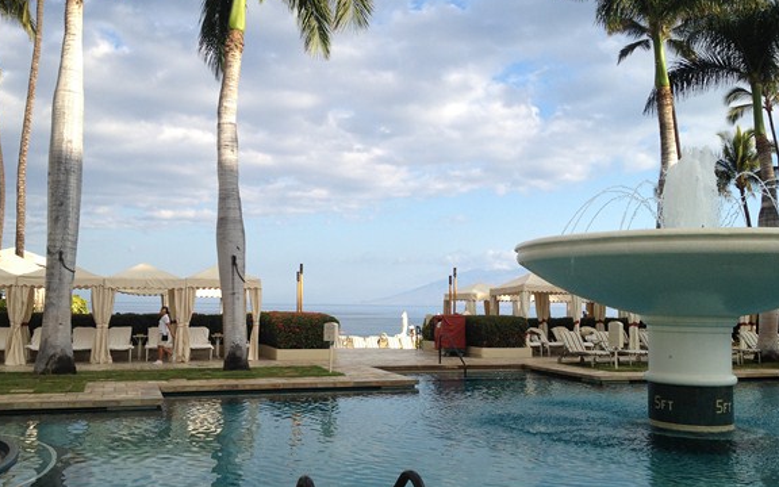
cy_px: 258
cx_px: 383
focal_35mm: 38
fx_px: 807
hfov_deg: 51.5
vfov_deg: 33.6
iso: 64
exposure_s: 1/1042
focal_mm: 4.28
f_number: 2.4
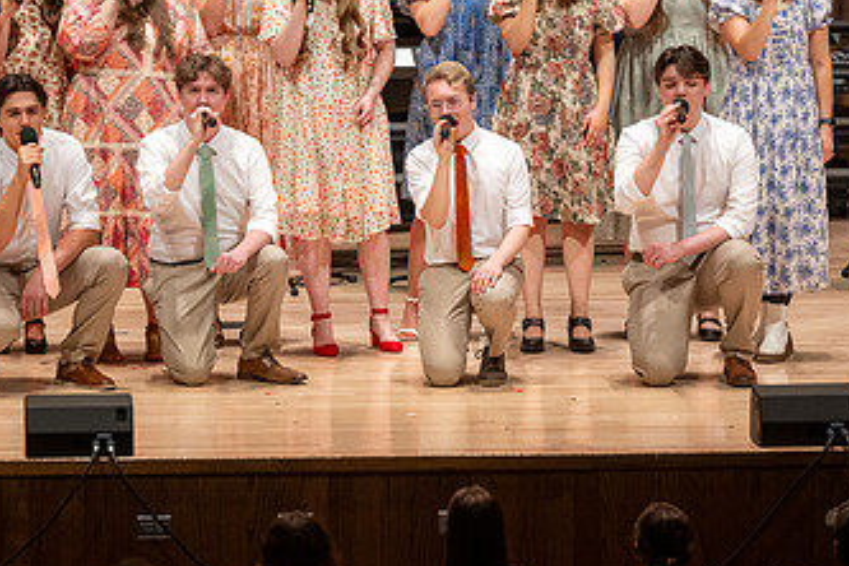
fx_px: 6155
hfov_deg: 7.9
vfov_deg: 5.3
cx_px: 380
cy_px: 154
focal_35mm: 261
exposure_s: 1/500
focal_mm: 150
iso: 1600
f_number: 2.8
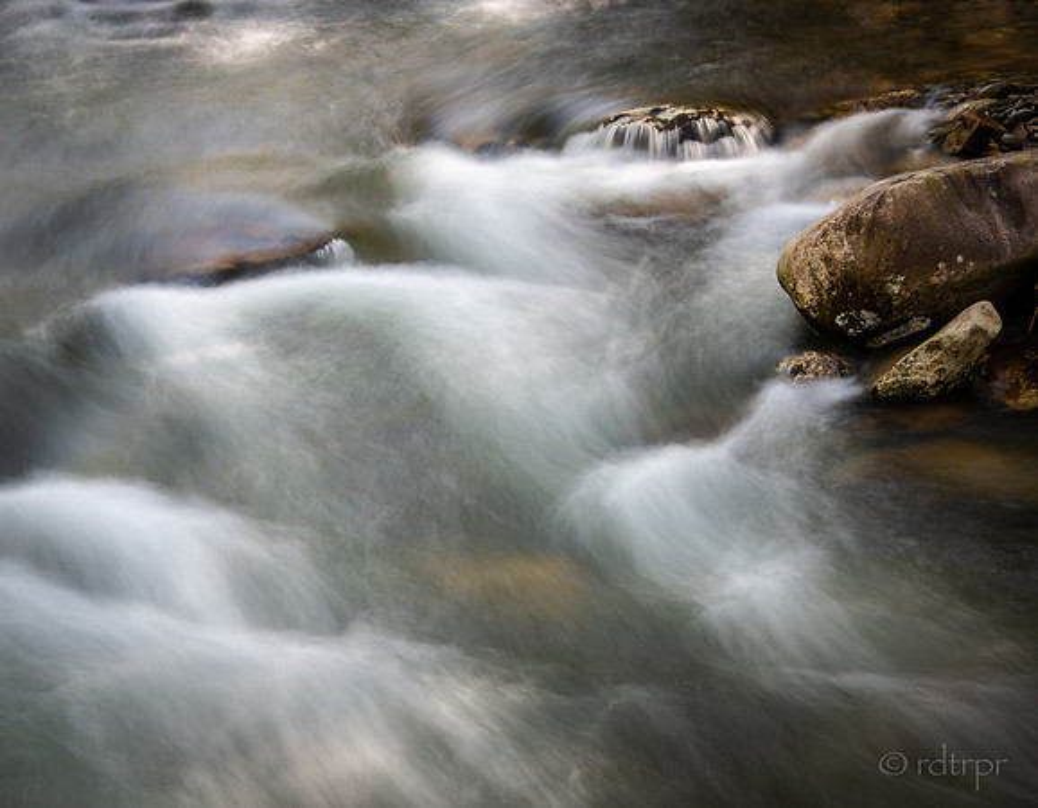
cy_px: 401
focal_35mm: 127
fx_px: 3849
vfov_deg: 12.0
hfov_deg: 15.4
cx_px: 511
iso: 50
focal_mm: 100
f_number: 22
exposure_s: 3
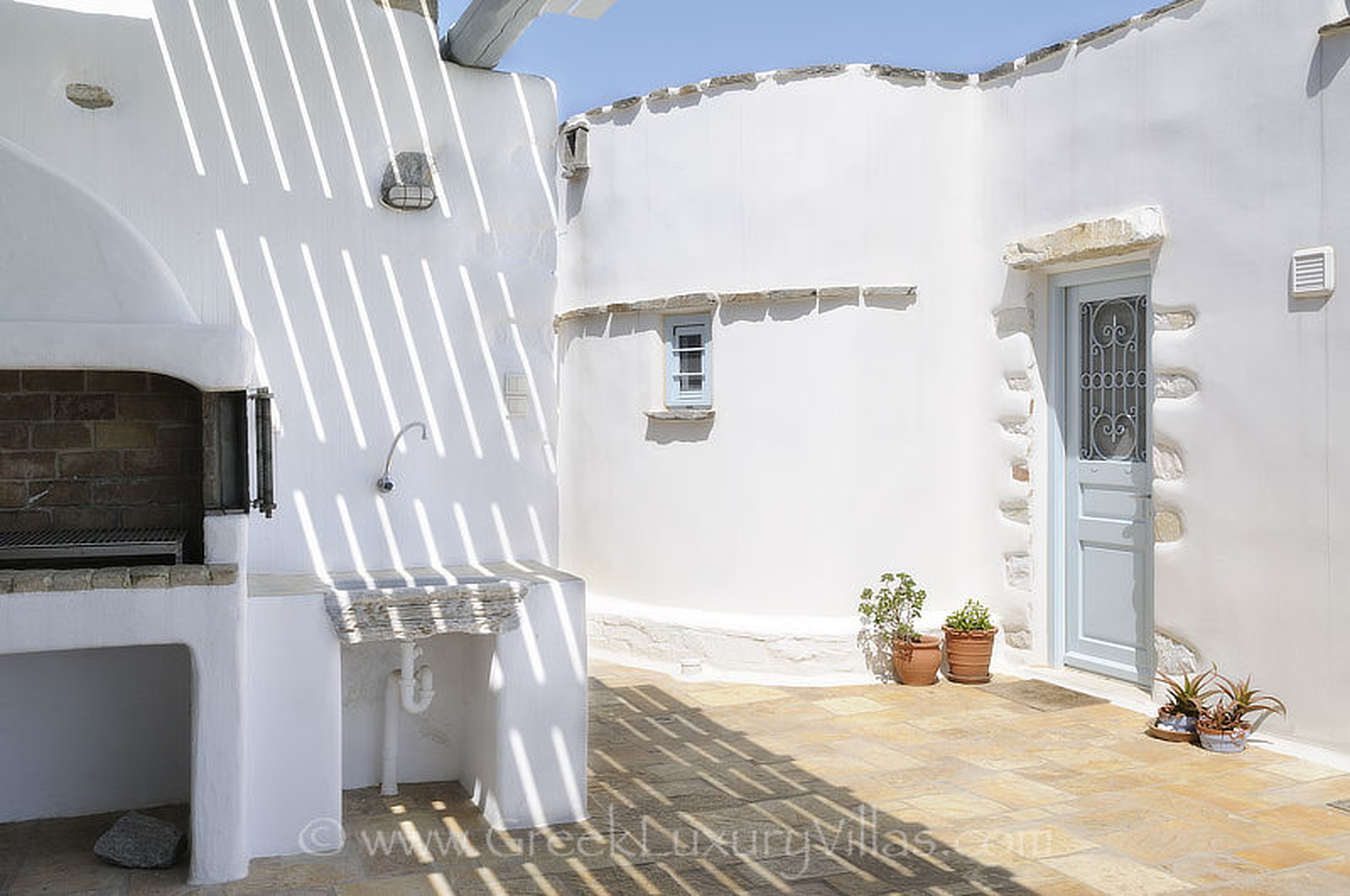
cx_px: 675
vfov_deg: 39.9
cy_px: 448
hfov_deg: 57.3
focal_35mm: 33
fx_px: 1236
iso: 200
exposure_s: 1/40
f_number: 16
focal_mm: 22
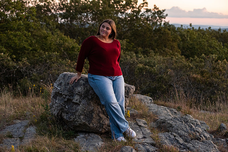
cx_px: 114
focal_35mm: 70
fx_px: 443
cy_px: 76
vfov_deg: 19.5
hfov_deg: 28.8
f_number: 3.5
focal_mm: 70
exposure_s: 1/200
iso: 2000
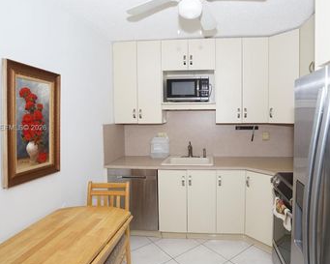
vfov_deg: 63.1
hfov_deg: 74.4
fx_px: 215
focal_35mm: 22
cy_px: 128
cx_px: 195
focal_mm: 16
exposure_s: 1/60
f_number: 7.1
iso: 1000
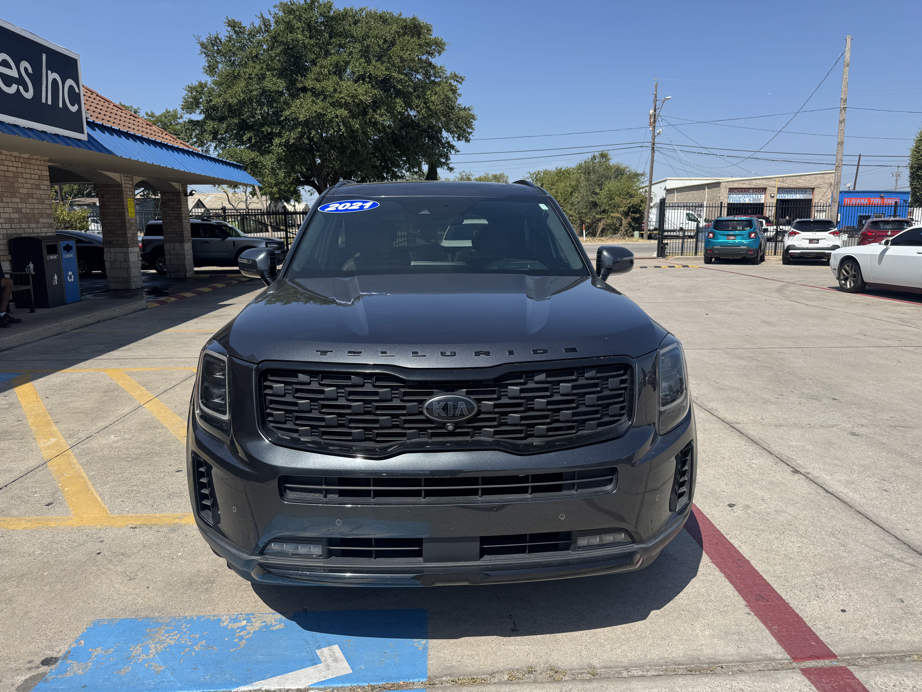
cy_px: 346
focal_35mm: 24
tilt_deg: -11.4
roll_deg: +0.3
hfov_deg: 71.6
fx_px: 639
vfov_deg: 56.8
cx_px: 461
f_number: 1.78
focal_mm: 6.76
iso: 80
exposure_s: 1/4310
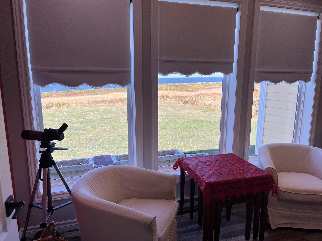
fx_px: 242
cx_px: 161
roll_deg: -0.2
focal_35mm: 26
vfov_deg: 53.1
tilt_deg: -10.5
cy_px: 120
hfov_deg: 67.3
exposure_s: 1/621
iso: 50
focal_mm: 5.1
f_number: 1.6
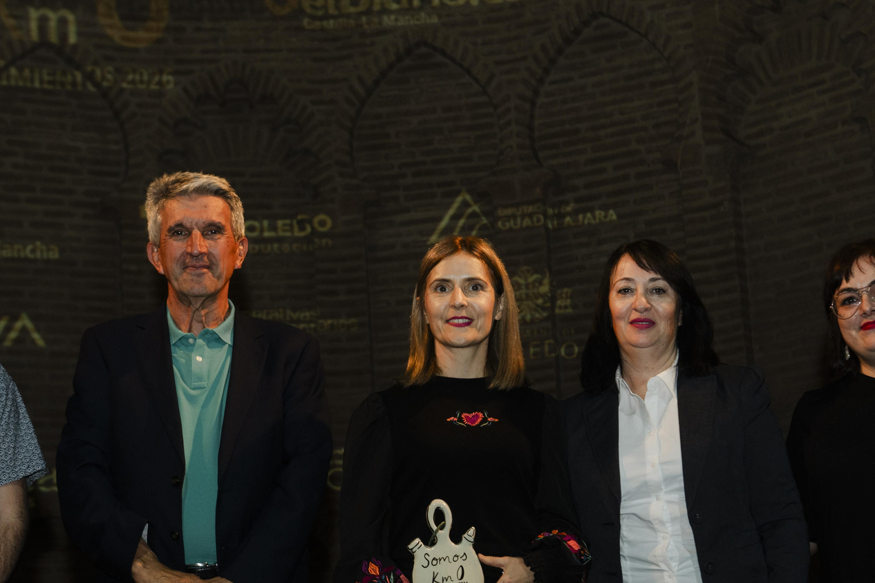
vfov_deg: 17.2
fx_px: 1920
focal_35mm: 79
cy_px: 418
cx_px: 458
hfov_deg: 25.7
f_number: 4.5
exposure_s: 1/200
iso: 800
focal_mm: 48
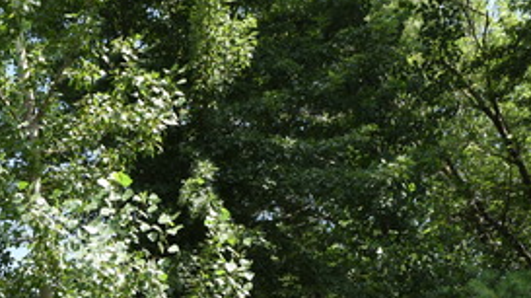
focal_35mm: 59
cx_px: 47
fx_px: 830
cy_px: 387
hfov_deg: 33.5
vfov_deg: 18.9
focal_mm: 24
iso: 250
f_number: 7.1
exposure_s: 1/320
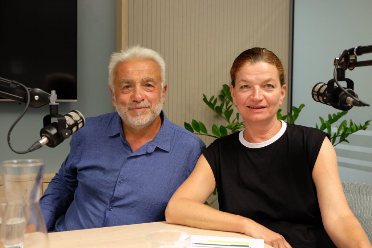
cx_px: 186
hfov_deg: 45.4
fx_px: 444
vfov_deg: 31.2
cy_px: 124
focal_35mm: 43
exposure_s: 1/52
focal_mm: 28.9
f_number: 3.2
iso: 800
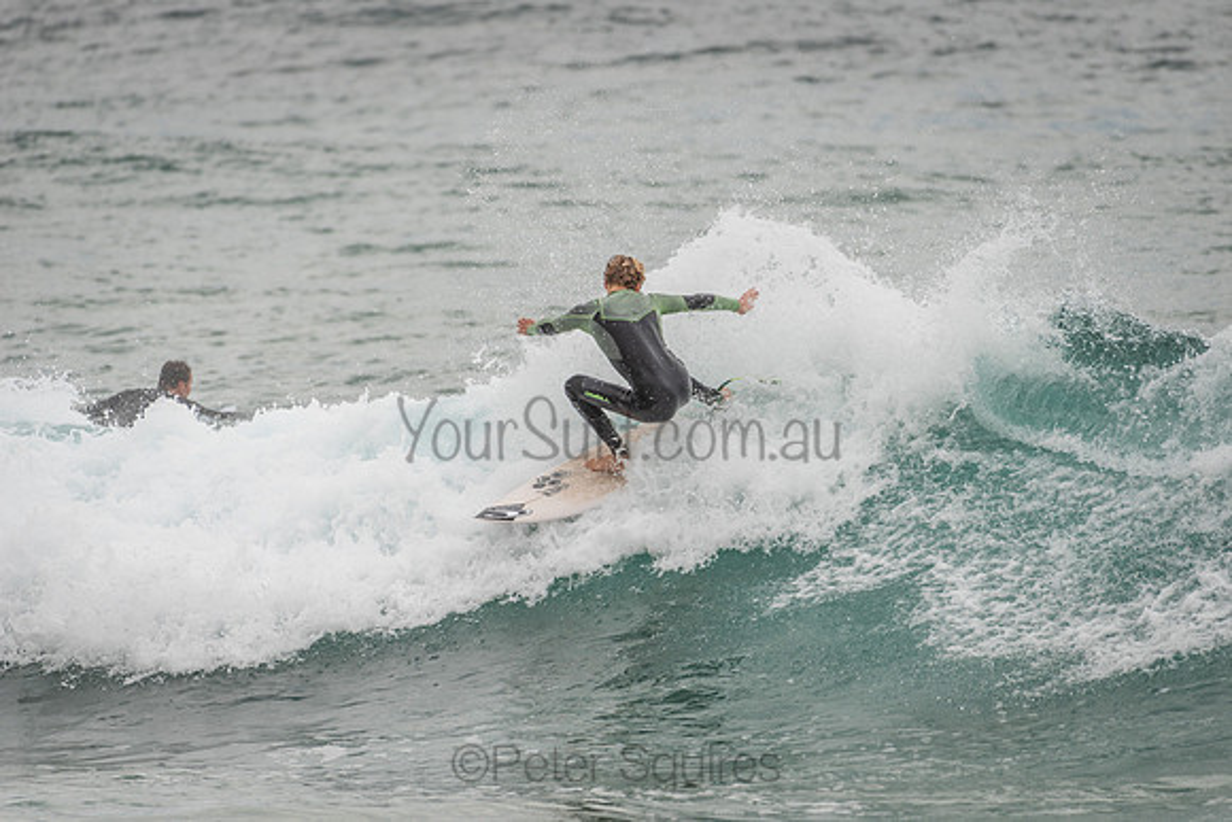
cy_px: 411
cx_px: 616
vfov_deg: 2.8
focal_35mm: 500
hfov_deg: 4.1
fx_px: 17114
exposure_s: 1/2000
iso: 280
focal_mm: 500
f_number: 5.6
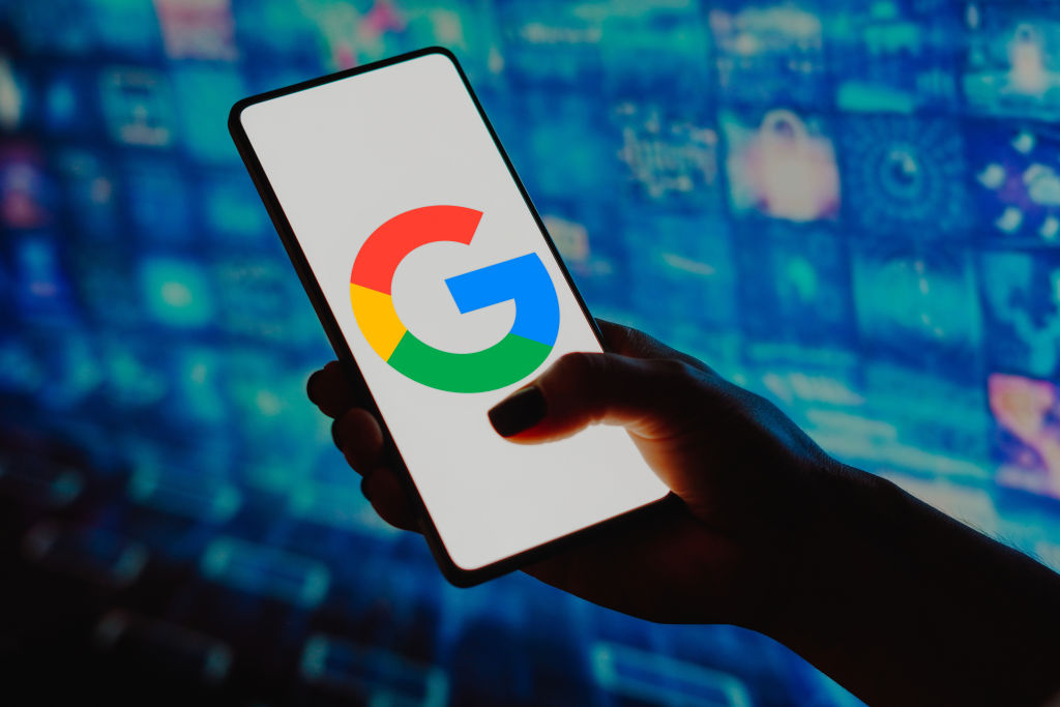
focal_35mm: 75
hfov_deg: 27.0
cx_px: 530
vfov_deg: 18.2
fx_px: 2208
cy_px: 354
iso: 250
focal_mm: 50
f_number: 2.8
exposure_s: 1/80
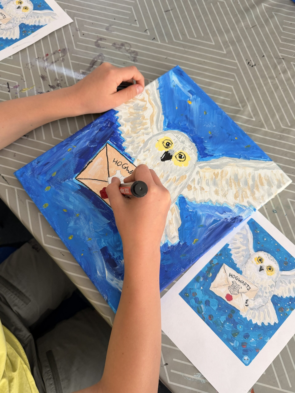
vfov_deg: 71.6
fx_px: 273
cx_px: 148
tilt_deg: -74.7
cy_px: 196
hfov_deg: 56.8
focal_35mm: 24
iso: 125
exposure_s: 1/121
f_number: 1.78
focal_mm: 6.76
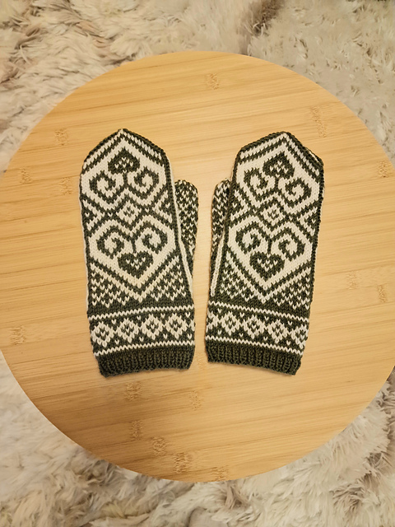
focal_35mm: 23
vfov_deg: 73.9
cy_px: 264
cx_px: 198
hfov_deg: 58.9
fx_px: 350
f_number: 1.8
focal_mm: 6.4
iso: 500
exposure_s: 1/25
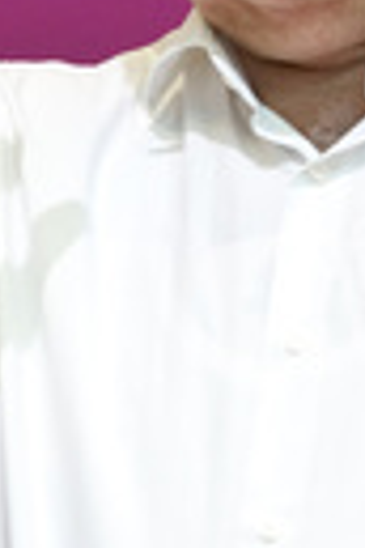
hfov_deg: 9.8
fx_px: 2129
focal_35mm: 140
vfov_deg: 14.5
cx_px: 36
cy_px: 76
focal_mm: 45
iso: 1600
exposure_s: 1/100
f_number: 4
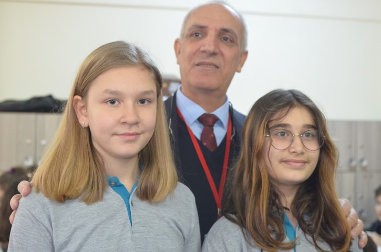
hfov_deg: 37.9
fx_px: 554
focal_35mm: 52
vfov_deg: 25.6
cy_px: 126
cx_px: 190
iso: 1400
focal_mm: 35
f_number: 2.8
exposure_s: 1/60
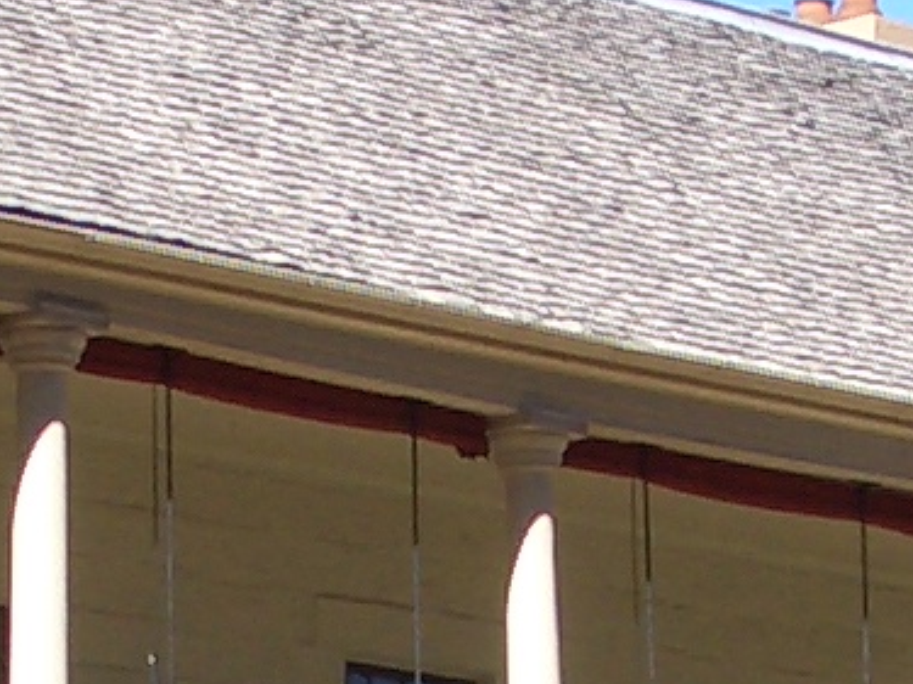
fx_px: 7383
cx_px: 407
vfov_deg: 5.2
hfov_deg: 7.1
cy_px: 1129
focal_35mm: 280
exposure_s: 1/250
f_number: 4.6
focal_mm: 6.8
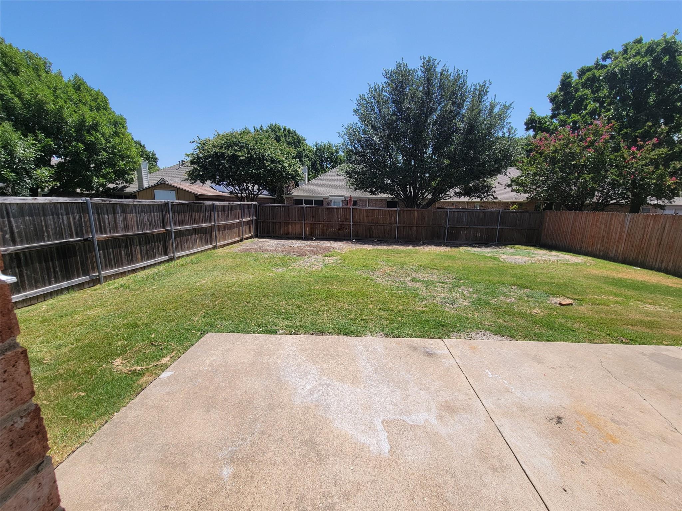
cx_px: 341
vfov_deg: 89.9
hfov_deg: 106.2
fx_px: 256
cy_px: 256
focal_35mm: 13
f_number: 2.2
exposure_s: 1/1449
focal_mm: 2.2
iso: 50
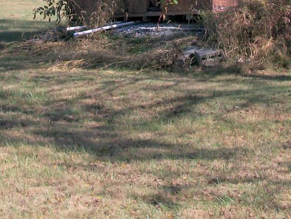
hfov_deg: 17.2
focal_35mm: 114
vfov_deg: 12.7
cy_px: -42
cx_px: 118
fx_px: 959
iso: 80
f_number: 5.6
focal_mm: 6.3
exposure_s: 1/320
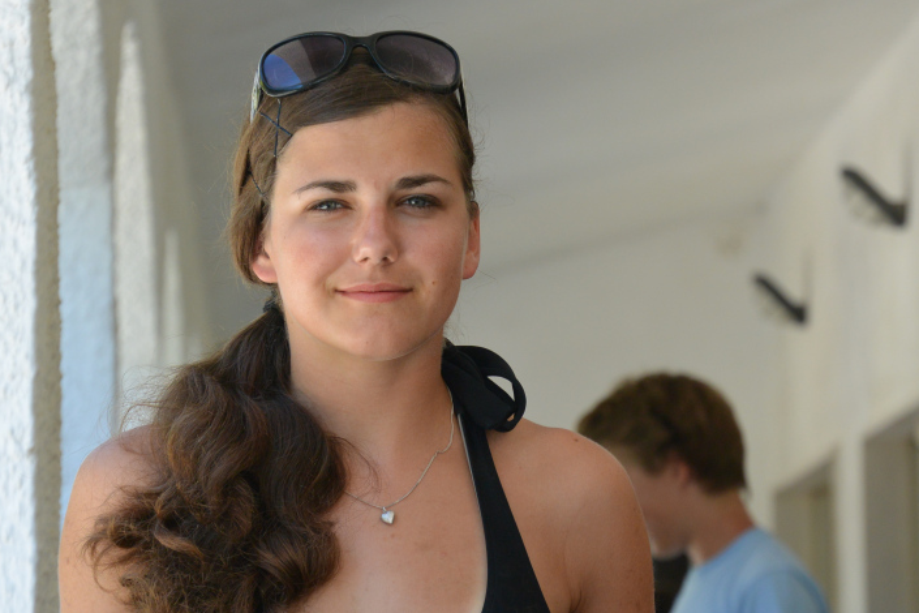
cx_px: 476
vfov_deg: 6.3
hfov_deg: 9.4
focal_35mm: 219
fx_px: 5590
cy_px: 269
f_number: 4.8
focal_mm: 71.6
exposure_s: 1/200
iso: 200
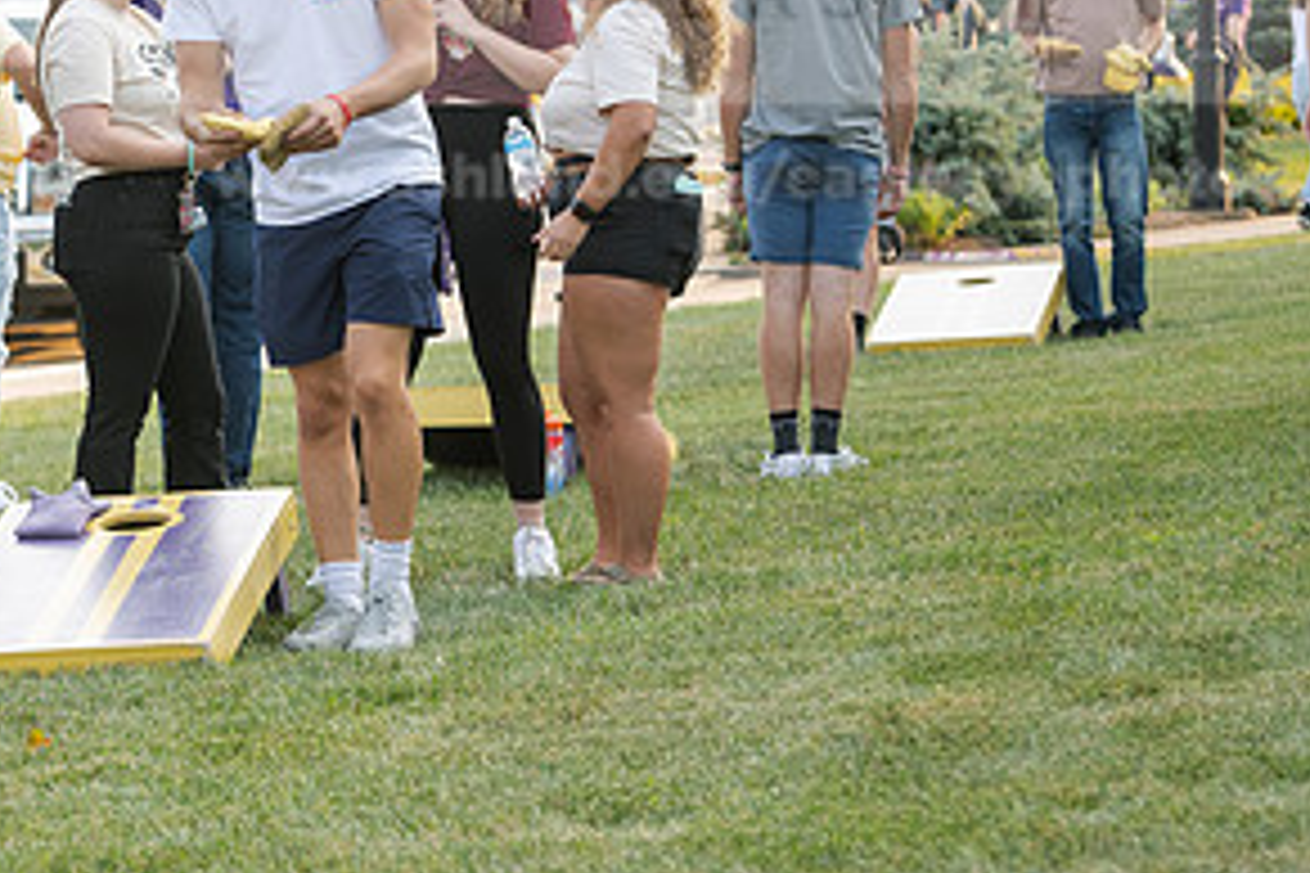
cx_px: 9
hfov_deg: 9.3
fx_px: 7969
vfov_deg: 6.3
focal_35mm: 219
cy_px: 272
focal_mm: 110
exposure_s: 1/320
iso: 400
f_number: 5
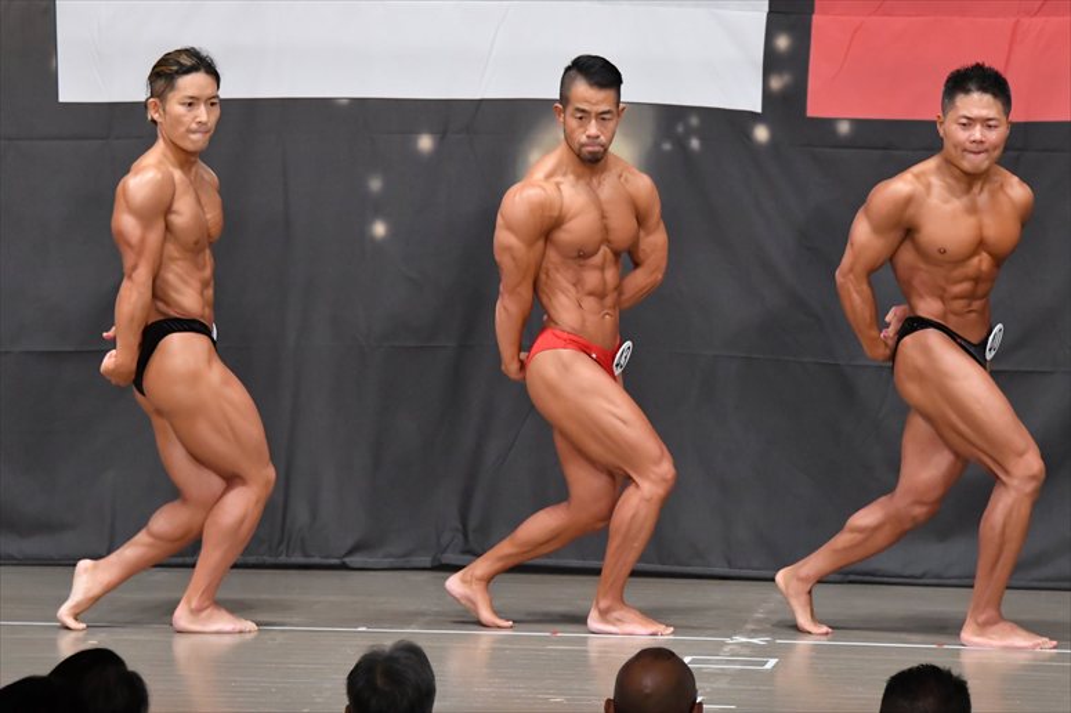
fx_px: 7137
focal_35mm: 240
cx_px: 536
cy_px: 356
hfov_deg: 8.6
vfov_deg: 5.7
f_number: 5.6
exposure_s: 1/400
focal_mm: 160
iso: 6400
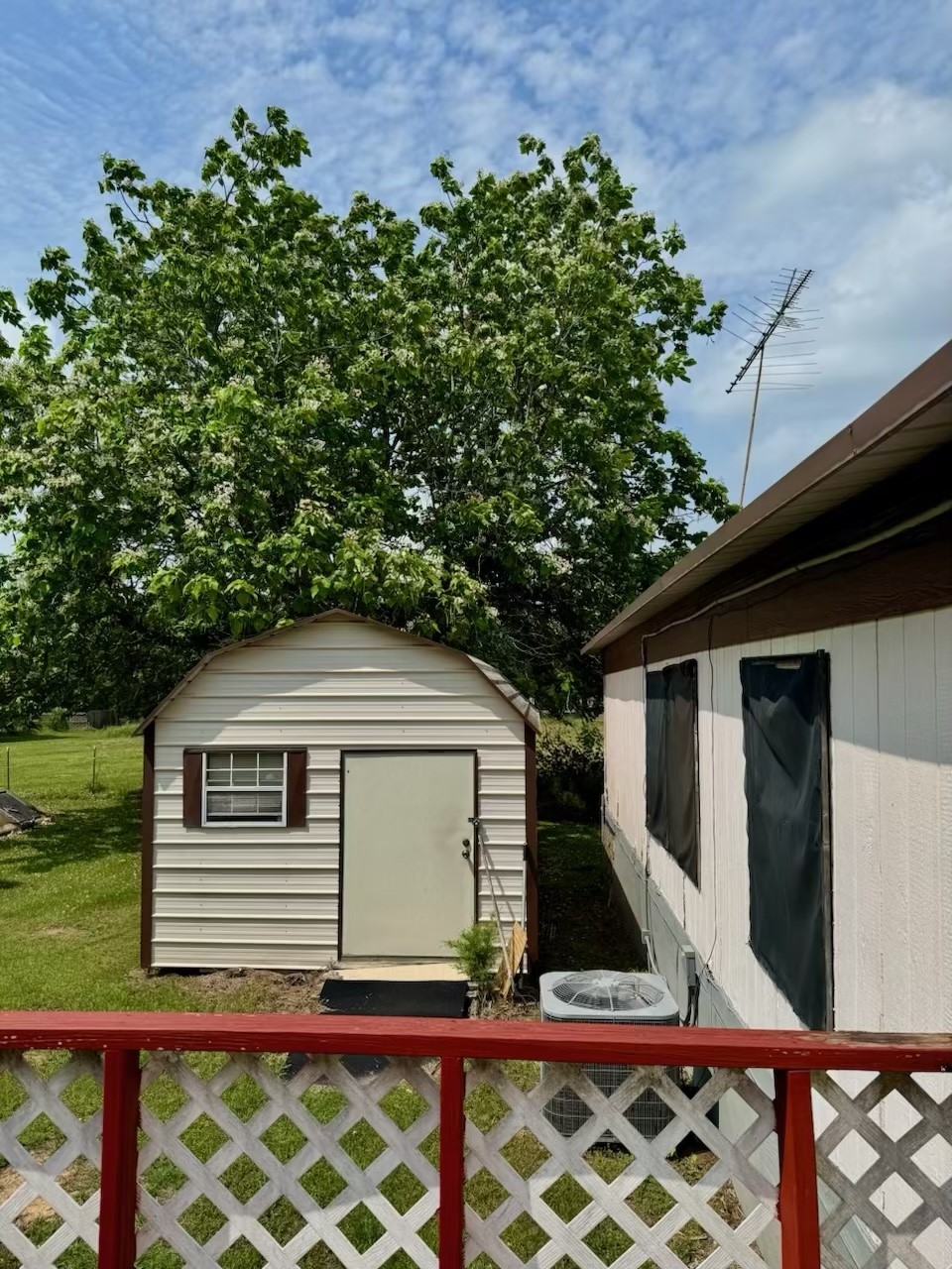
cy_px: 634
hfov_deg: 56.8
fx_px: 880
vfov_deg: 71.6
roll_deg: -1.7
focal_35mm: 24
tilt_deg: +0.7
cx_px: 476
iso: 80
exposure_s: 1/6410
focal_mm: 6.76
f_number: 1.78
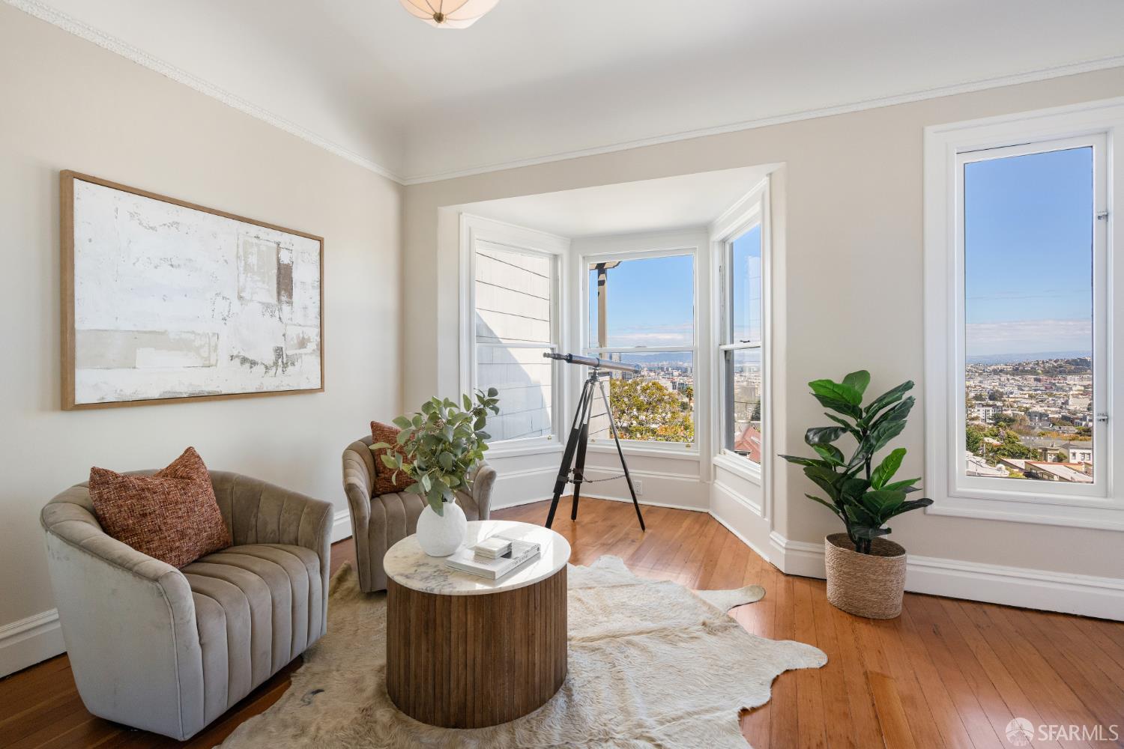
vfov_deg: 72.1
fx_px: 515
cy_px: 374
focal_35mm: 16
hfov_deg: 95.0
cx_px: 562
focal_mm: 16.5
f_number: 8
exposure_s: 1/125
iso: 400
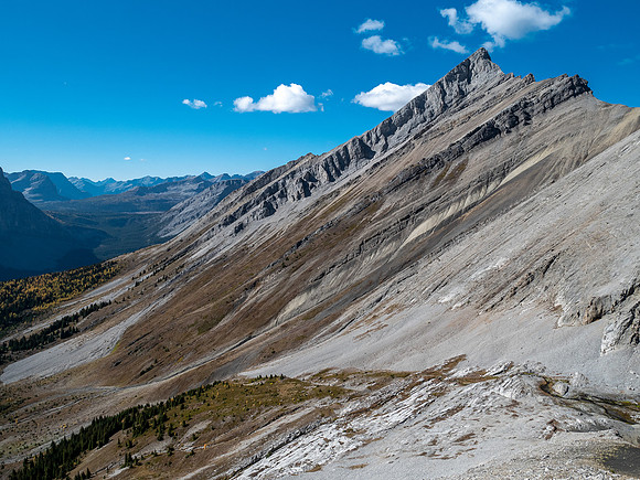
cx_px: 320
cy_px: 240
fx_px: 444
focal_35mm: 24
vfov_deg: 56.8
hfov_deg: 71.6
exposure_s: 1/500
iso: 200
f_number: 8
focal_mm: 12
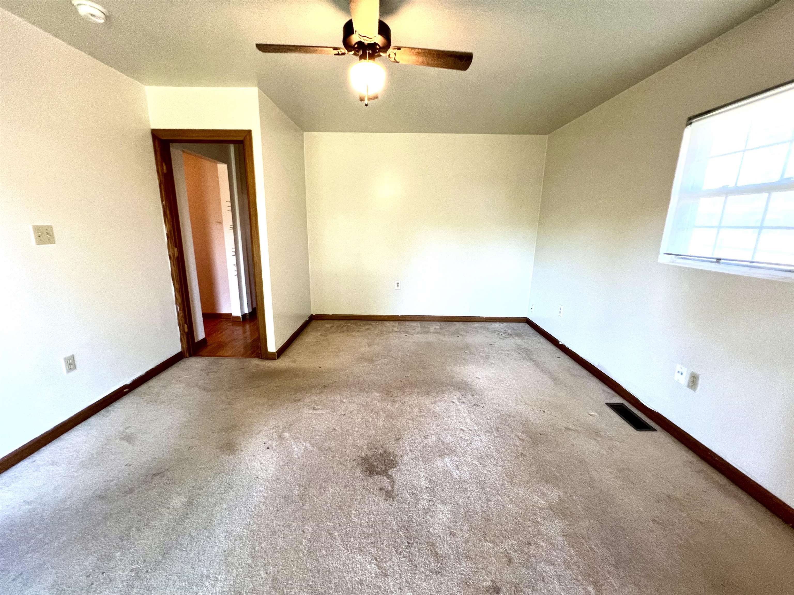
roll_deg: -1.0
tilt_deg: -13.4
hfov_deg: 106.2
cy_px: 298
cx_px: 397
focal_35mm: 13
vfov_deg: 89.9
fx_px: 298
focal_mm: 1.57
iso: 160
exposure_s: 1/60
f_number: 1.8
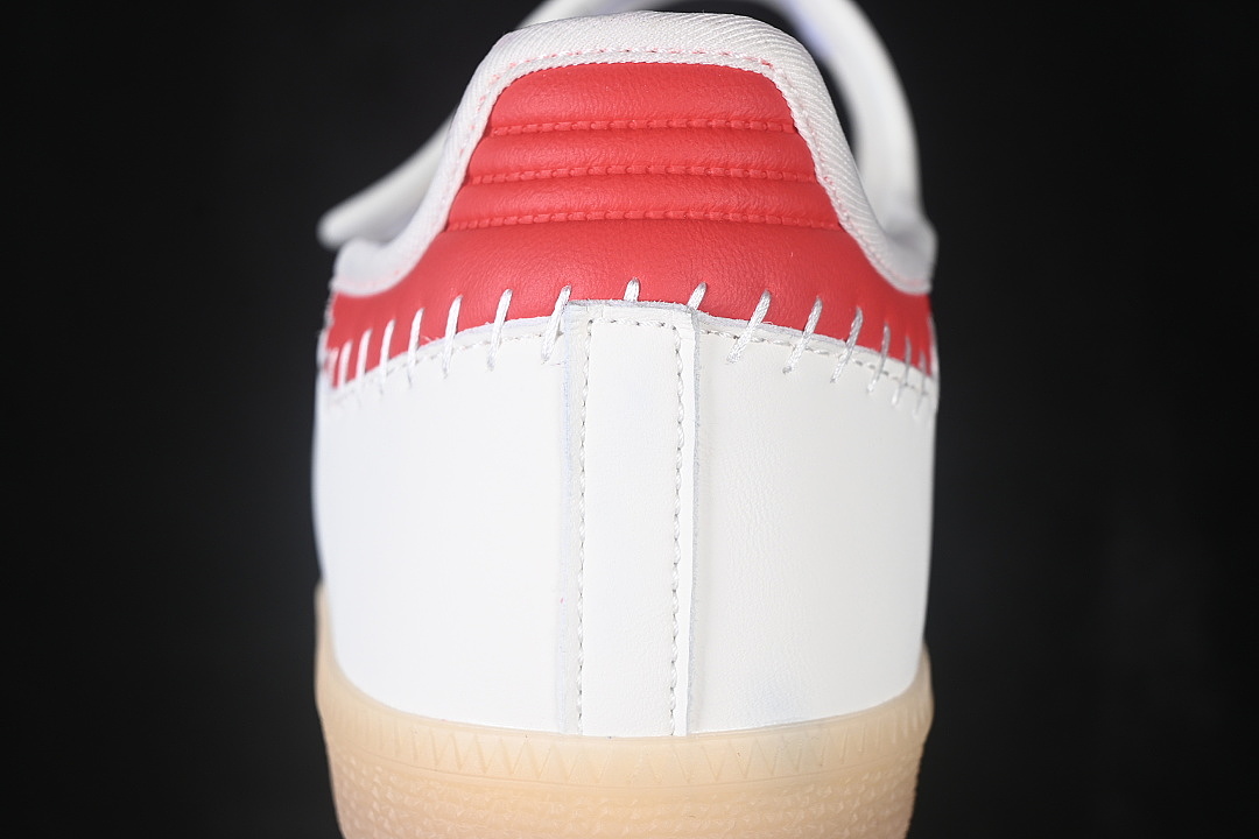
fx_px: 2623
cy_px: 420
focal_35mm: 75
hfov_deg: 27.0
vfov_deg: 18.2
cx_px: 630
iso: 160
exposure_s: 1/80
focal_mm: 50
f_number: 7.1
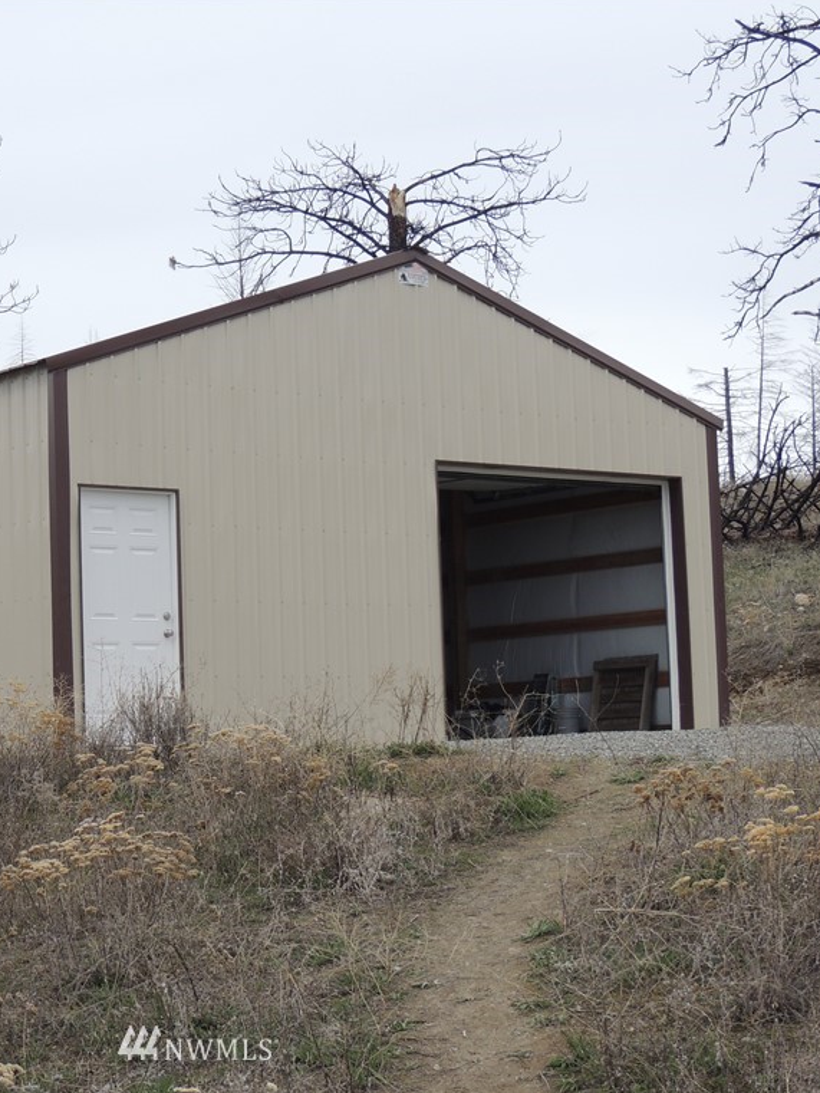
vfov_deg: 26.3
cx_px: 198
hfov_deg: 19.8
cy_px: 546
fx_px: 2337
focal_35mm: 74
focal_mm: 9.8
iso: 100
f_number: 3.7
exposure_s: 1/800
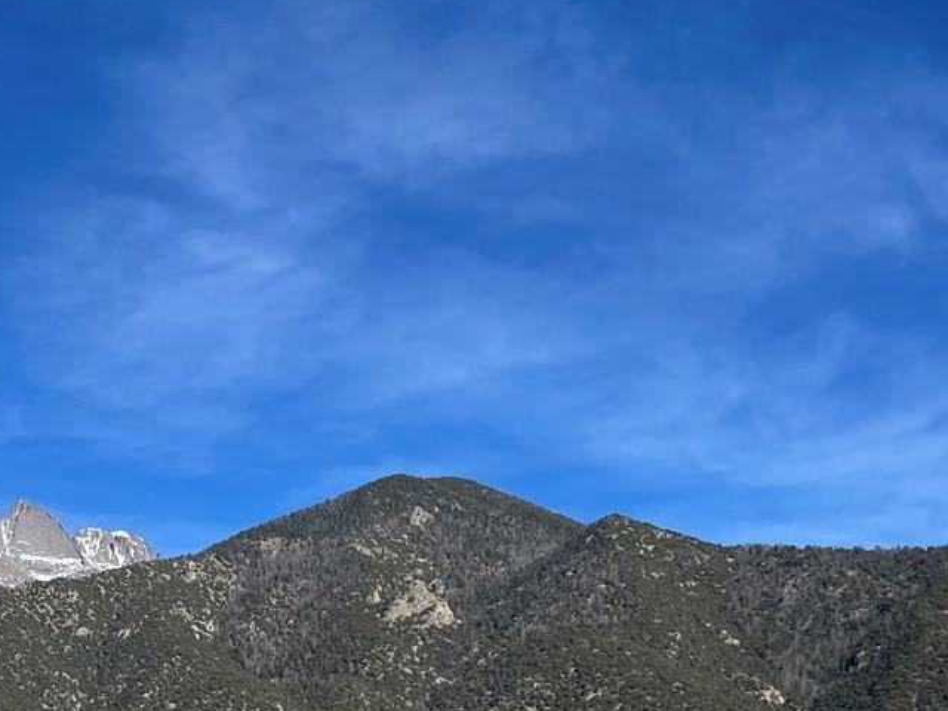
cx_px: -44
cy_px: 729
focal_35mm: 65
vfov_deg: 21.7
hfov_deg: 27.7
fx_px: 1780
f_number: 1.6
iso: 32
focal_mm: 4.2
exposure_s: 1/4831
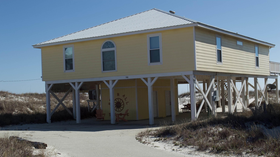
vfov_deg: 21.6
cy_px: 93
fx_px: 412
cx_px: 140
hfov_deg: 37.5
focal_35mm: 56
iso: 400
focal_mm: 35
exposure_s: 1/2000
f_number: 8
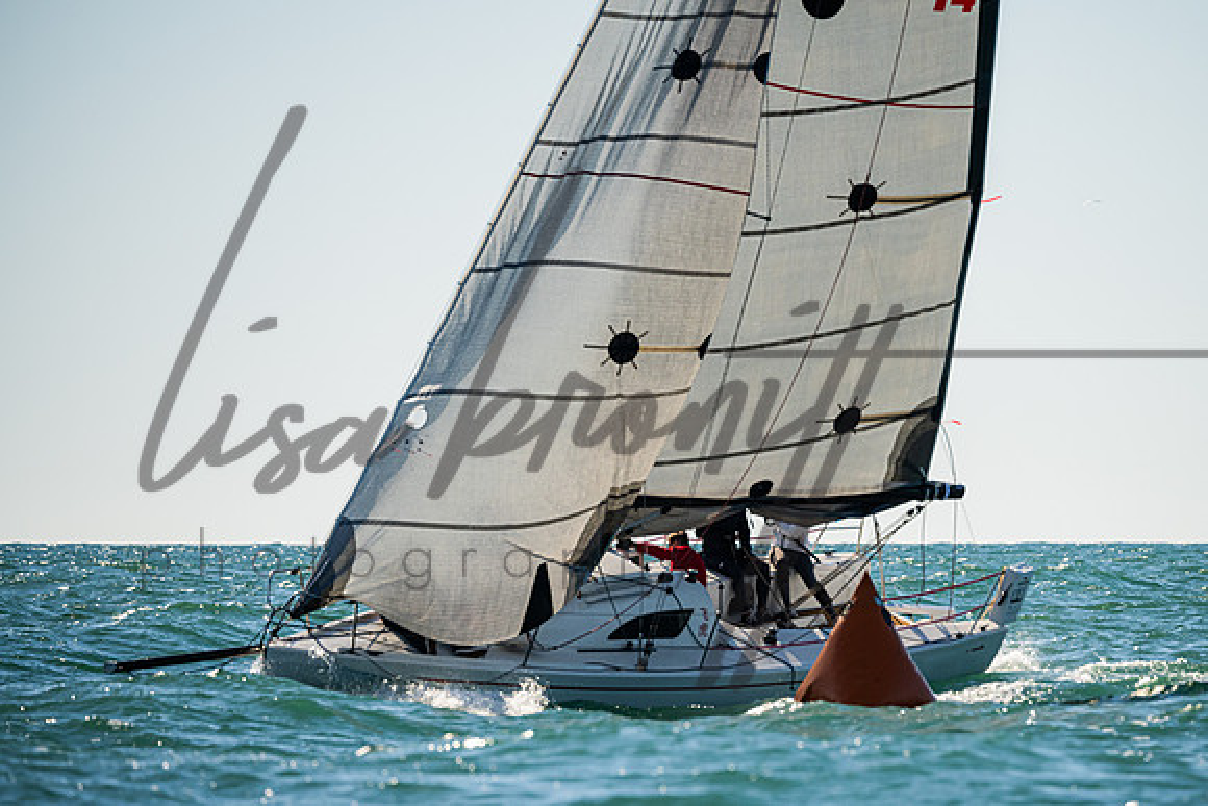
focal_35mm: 350
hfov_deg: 5.9
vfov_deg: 3.9
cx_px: 751
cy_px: 501
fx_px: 11738
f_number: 5.6
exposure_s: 1/4000
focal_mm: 280
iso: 400
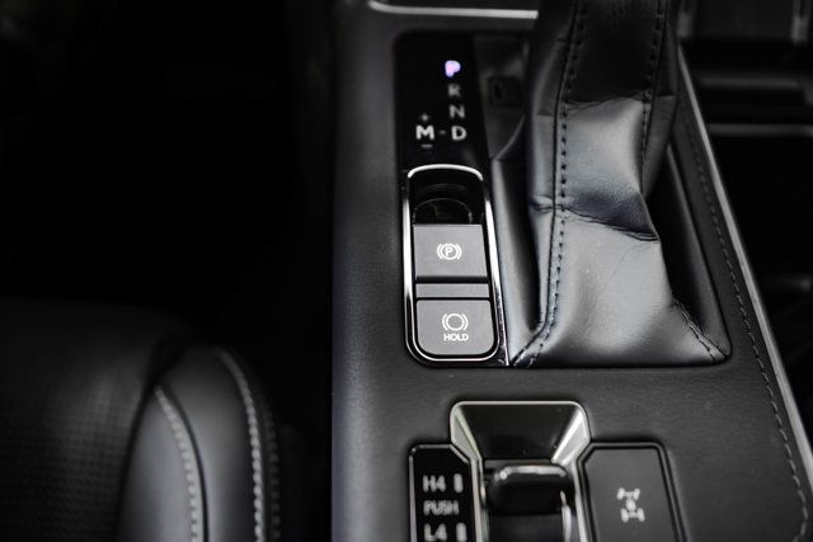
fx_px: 723
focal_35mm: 32
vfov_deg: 41.1
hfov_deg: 58.7
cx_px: 406
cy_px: 271
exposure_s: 1/250
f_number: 2.8
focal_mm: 32
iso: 800
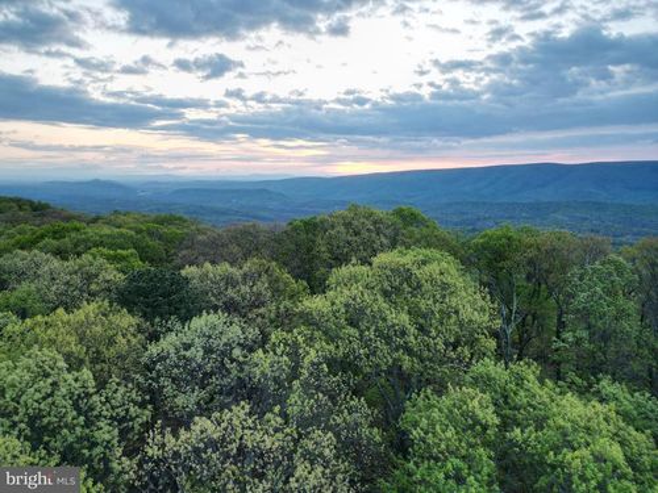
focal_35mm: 24
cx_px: 329
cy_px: 246
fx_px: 456
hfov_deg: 71.6
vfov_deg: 56.8
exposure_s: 1/200
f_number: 1.7
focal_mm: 6.72
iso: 100
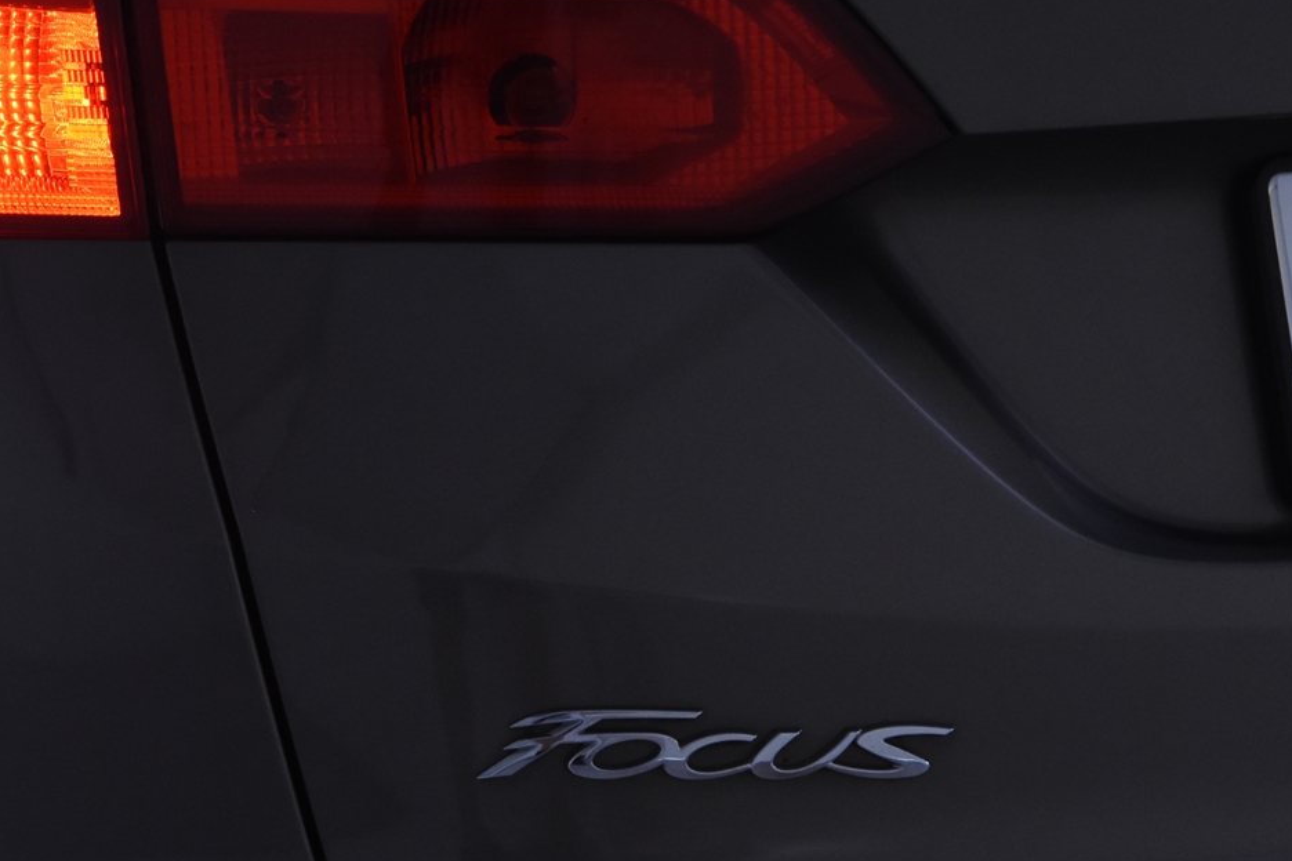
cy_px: 212
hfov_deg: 12.7
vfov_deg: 8.6
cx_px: 40
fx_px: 5742
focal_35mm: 160
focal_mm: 52
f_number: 5.6
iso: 1600
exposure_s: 1/125
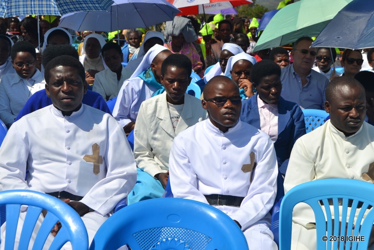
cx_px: 187
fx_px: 717
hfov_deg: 29.2
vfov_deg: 19.7
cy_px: 125
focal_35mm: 69
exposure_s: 1/320
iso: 100
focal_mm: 46
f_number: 9
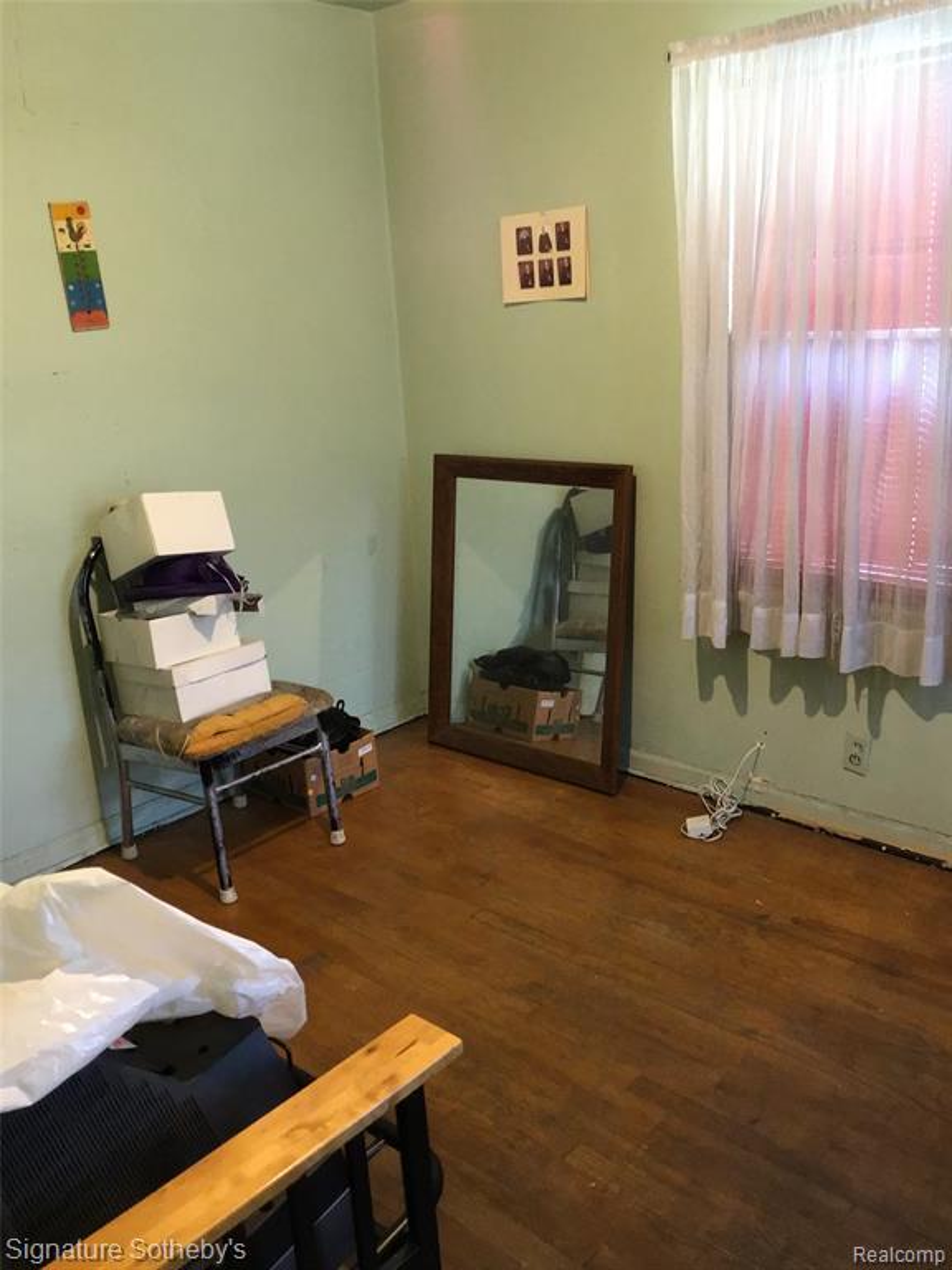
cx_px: 476
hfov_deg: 45.4
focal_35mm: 31
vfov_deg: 58.4
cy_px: 635
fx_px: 1137
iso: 200
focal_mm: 3.3
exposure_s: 1/24
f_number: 2.4
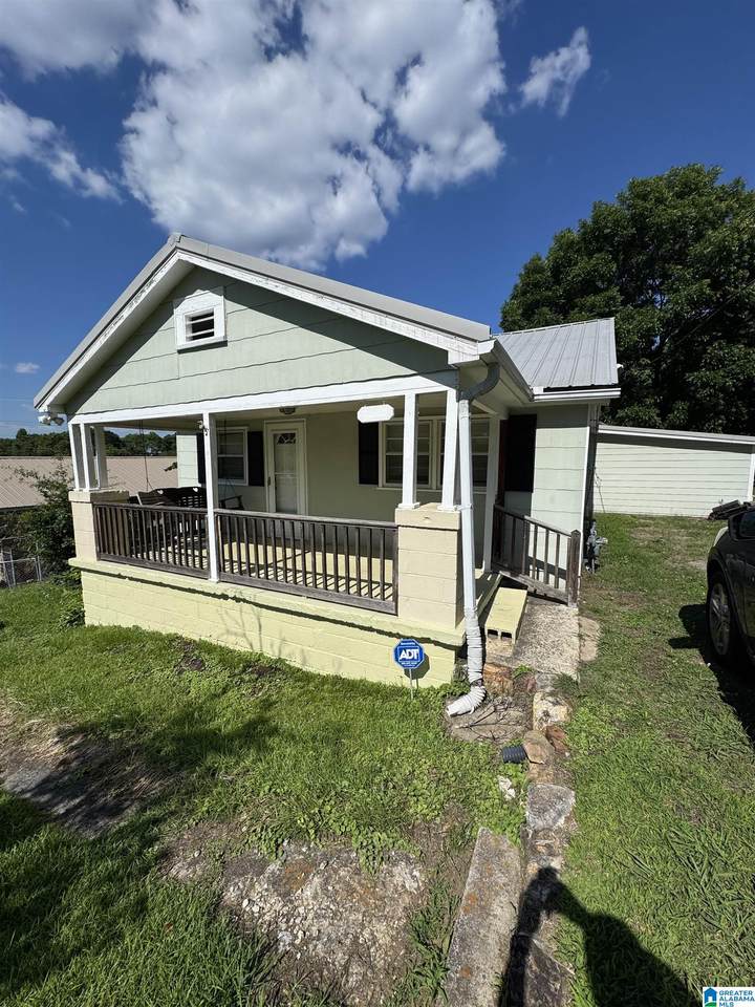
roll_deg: +0.5
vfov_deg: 102.1
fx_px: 407
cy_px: 504
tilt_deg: -7.1
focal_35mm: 14
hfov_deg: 85.7
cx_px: 378
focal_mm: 2.22
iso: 40
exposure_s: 1/3906
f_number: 2.2
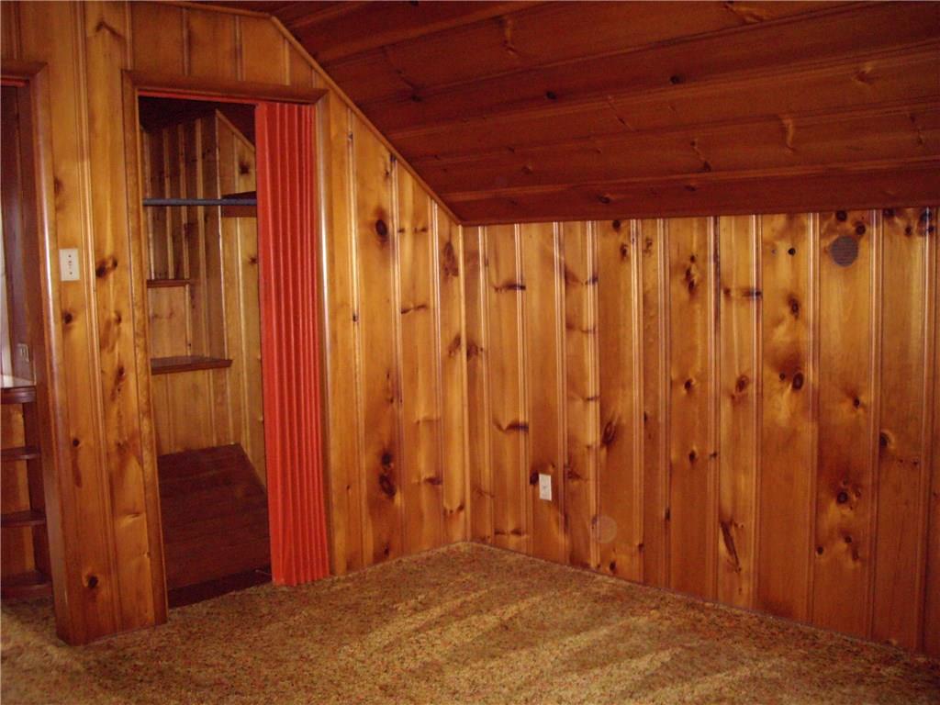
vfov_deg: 37.7
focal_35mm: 38
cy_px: 352
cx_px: 470
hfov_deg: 49.0
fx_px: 1032
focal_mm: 6.2
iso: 400
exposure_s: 1/40
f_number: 2.7
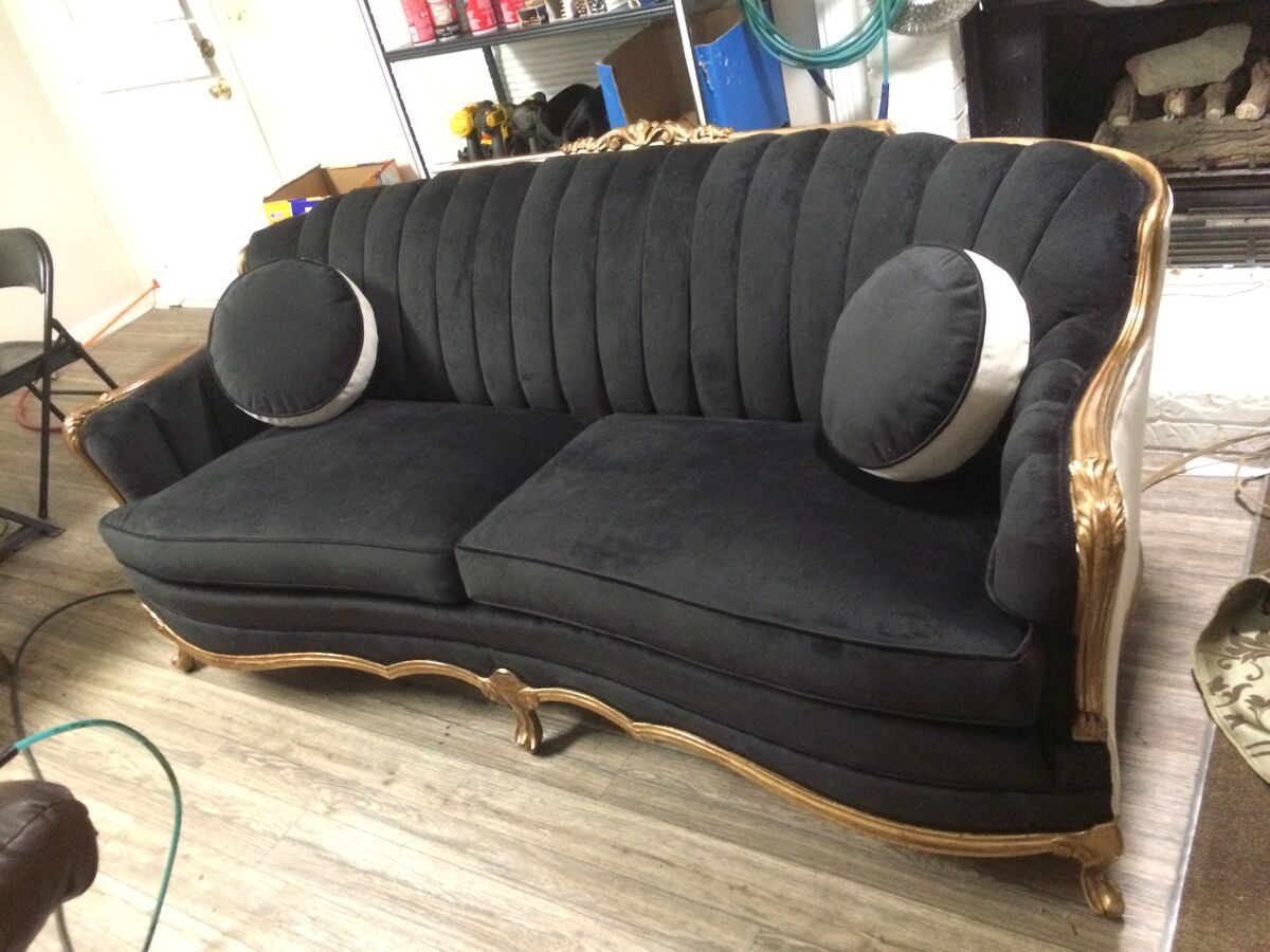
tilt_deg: -33.0
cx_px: 635
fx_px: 1064
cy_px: 476
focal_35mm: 29
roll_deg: +17.1
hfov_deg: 61.7
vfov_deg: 48.2
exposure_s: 1/15
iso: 640
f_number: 2.2
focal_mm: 4.15
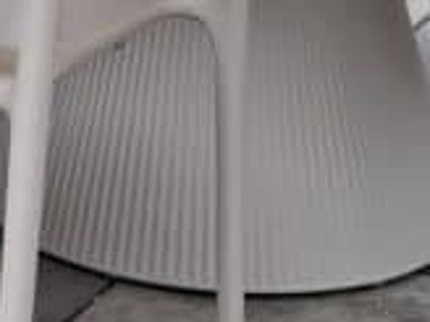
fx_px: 1789
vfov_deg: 9.9
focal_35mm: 144
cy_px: -188
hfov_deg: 13.3
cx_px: -115
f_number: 1.8
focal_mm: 5.54
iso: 50
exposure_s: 1/219
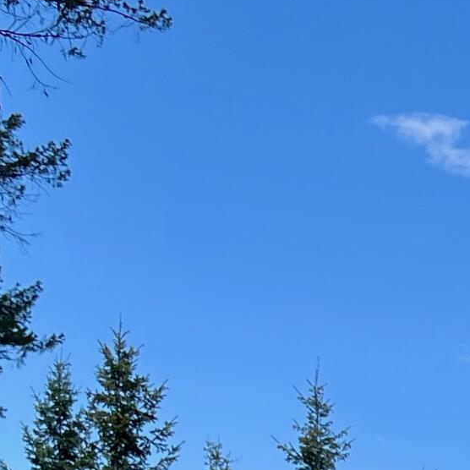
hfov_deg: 12.6
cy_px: 817
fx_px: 1905
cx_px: 888
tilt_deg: +0.9
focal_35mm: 124
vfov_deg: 12.9
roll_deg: -1.3
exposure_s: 1/2513
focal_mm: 5.7
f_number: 1.5
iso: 50
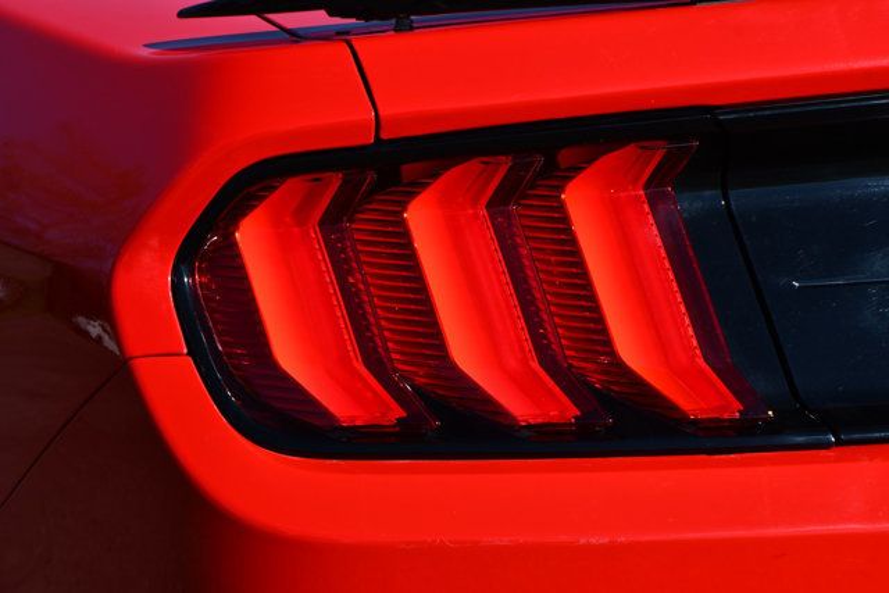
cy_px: 296
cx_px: 444
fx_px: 4149
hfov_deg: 12.2
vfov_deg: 8.2
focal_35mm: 168
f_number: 9
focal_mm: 112
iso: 100
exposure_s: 1/320
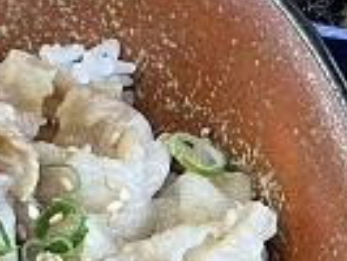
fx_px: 1595
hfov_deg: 12.4
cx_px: 275
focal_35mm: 159
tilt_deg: -74.9
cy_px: 273
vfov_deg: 9.3
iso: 160
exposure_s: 1/60
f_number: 1.6
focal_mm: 4.2
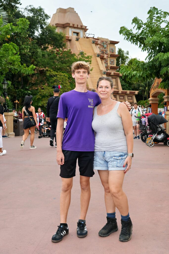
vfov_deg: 58.7
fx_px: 225
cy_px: 127
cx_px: 84
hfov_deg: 41.1
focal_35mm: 32
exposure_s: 1/125
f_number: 5.6
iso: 100
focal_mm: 32
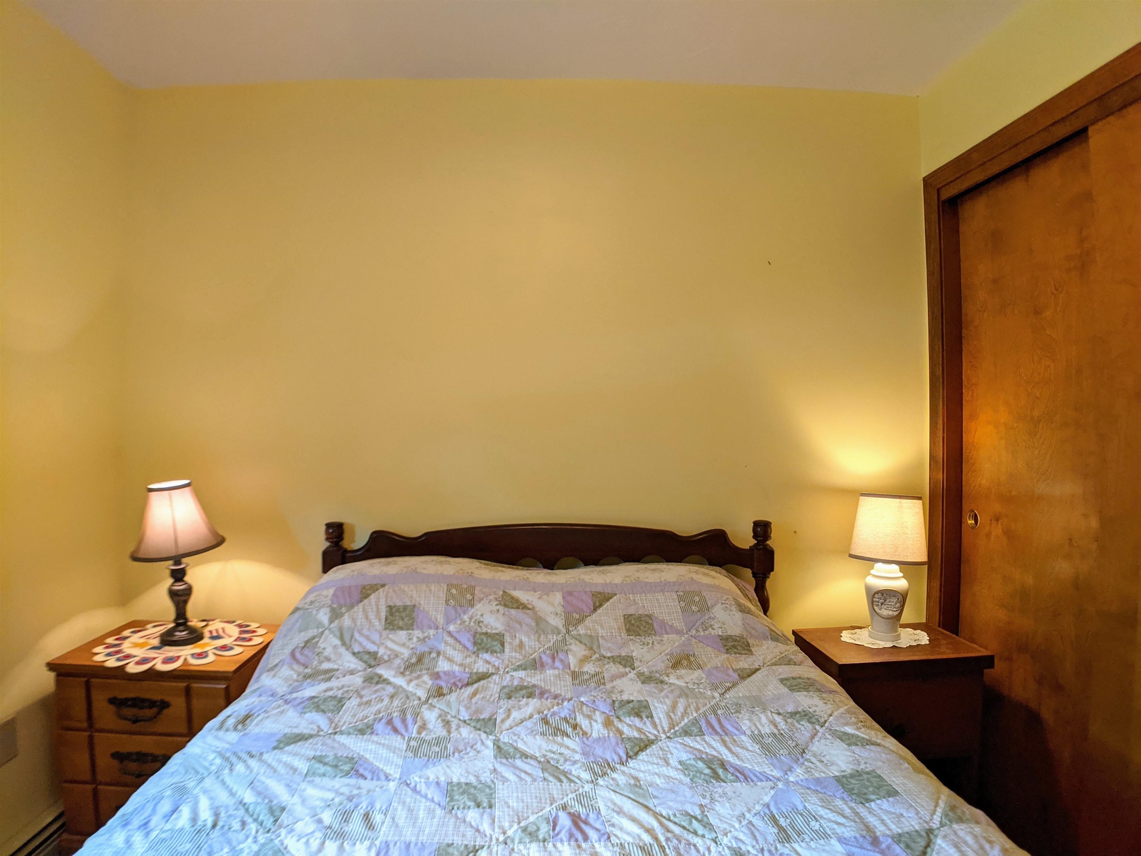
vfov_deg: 51.4
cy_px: 428
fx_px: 890
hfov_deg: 65.3
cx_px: 570
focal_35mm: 27
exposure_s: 1/120
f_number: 1.8
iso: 140
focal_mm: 4.44
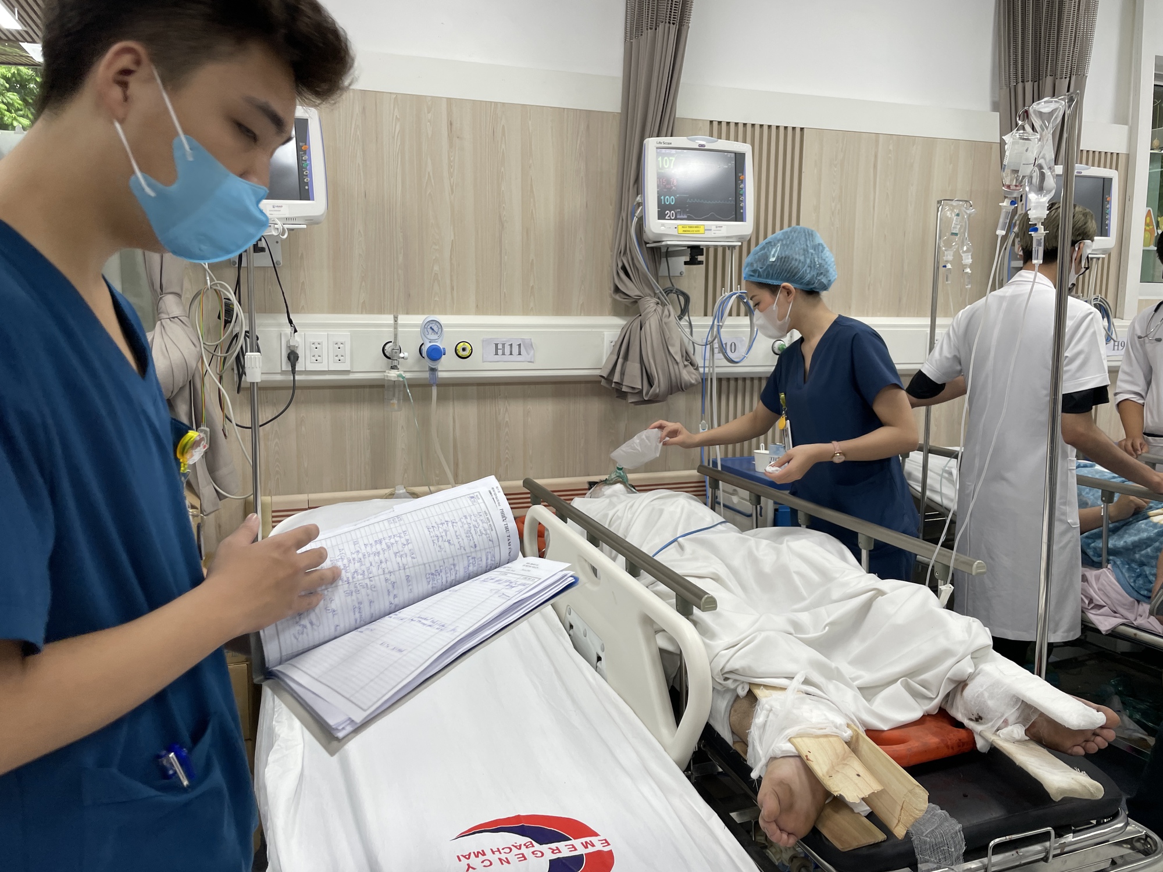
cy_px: 436
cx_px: 582
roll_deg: -0.5
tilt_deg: -7.2
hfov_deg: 67.3
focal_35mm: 26
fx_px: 874
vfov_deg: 53.1
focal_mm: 4.2
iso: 50
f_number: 1.6
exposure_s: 1/100
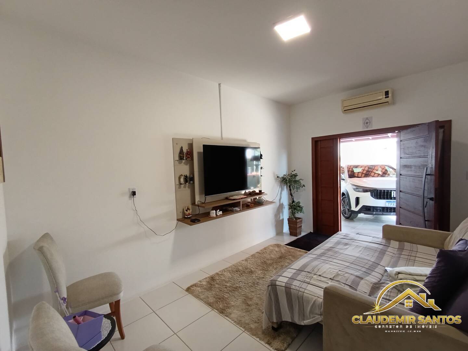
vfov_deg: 78.1
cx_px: 234
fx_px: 216
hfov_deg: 94.5
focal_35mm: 16
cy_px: 176
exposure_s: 1/60
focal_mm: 1.65
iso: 320
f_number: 2.2
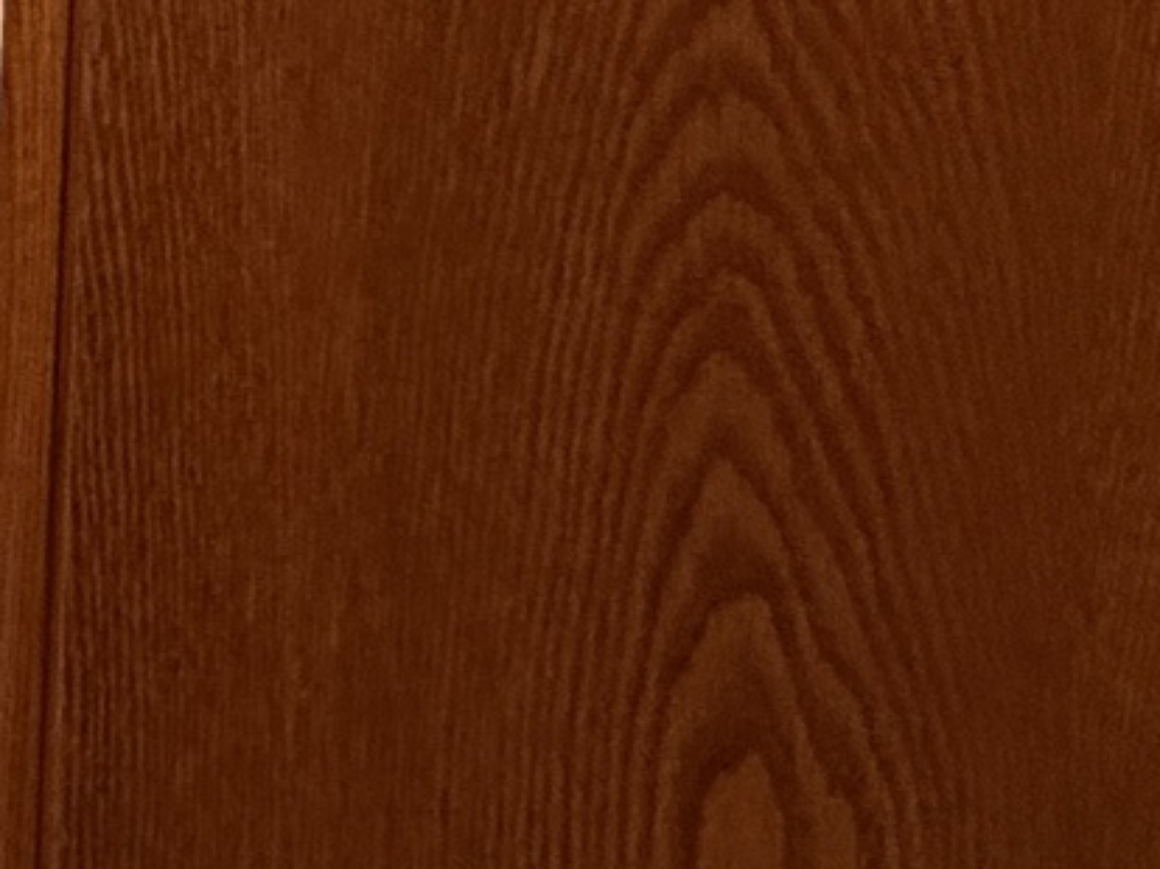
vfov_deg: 21.3
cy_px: 984
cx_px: -1415
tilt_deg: -0.7
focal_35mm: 65
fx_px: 2177
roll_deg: -1.6
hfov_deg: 16.8
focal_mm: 2.22
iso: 320
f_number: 2.2
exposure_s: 1/50
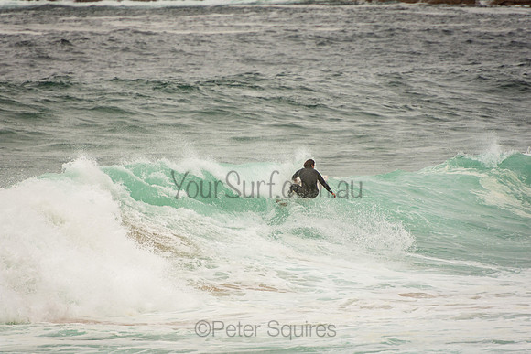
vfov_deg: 2.3
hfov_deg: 3.4
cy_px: 177
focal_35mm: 600
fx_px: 8852
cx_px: 266
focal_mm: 400
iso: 200
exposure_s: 1/1250
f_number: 5.6
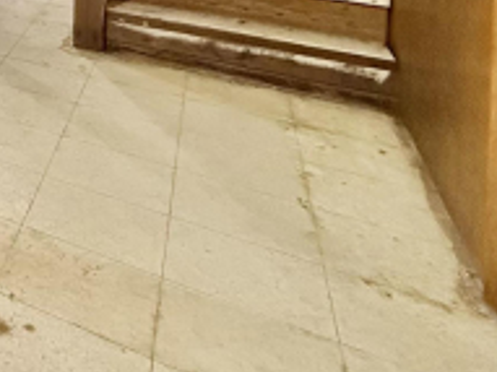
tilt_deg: -1.6
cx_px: -347
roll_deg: +0.3
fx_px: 703
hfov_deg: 23.9
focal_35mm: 49
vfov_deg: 23.2
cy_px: -203
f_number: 2.2
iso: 800
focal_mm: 2.22
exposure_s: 1/60
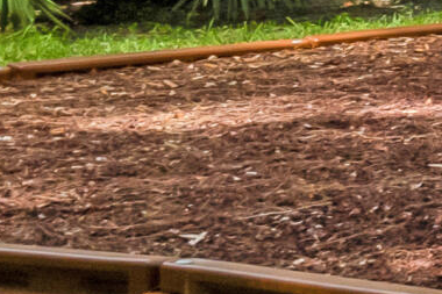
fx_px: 3007
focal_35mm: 245
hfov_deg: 6.7
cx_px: 1721
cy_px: -276
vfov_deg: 5.5
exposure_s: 1/2000
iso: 2000
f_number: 8
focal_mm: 31
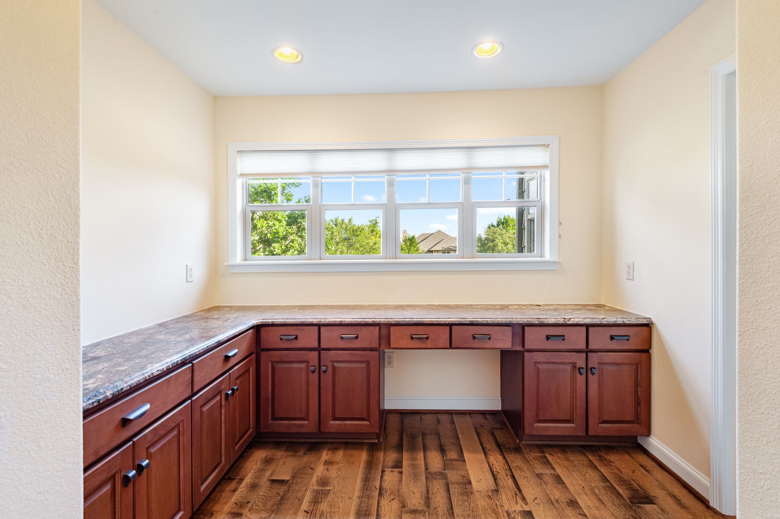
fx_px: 346
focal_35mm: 16
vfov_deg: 73.7
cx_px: 390
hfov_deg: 96.8
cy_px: 260
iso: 250
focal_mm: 16
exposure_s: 1/10
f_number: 9
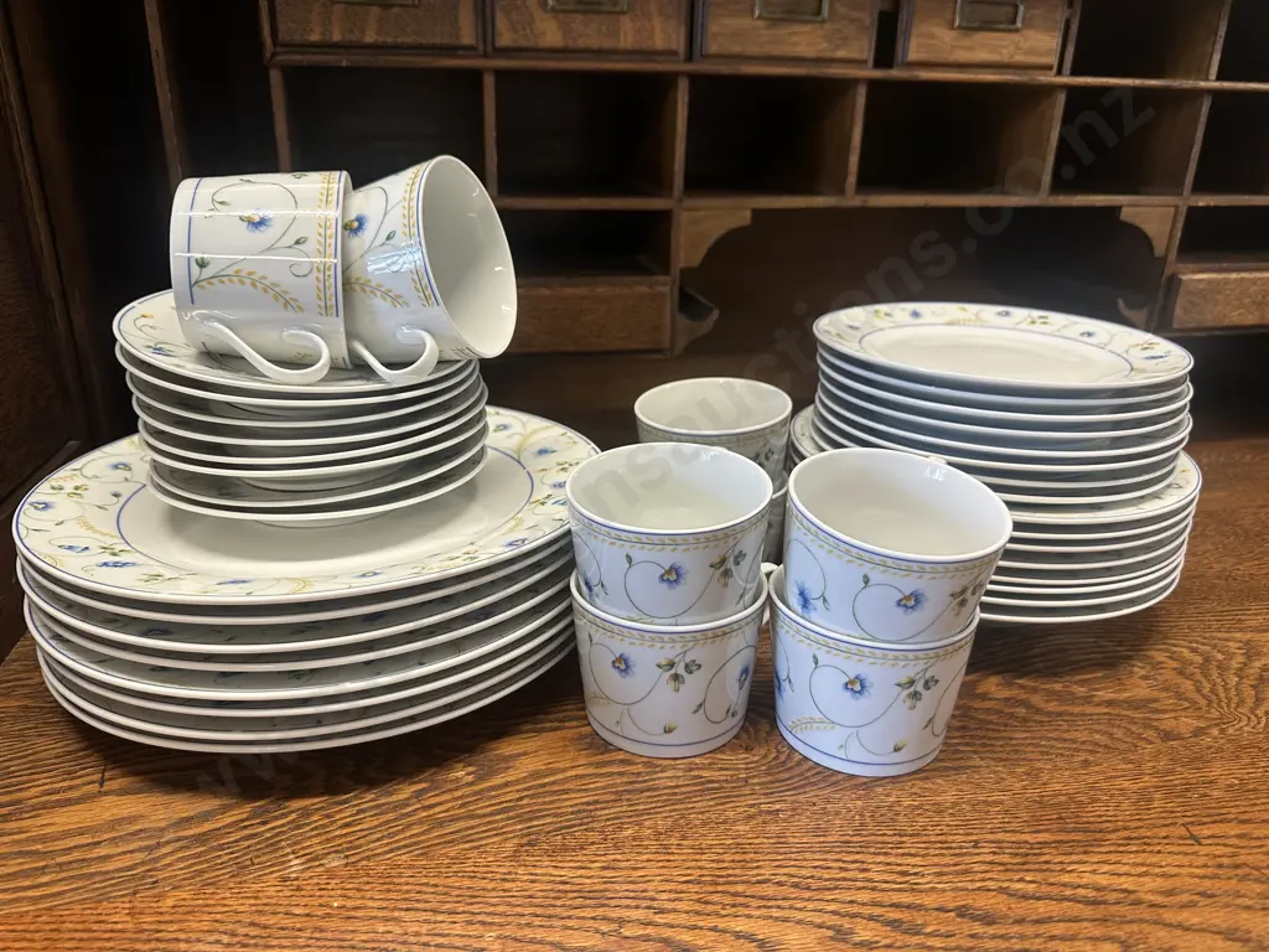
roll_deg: -0.8
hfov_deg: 71.6
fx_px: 880
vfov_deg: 56.8
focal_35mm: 24
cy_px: 476
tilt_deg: -20.5
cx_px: 634
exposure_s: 1/50
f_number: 1.78
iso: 200
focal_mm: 6.86
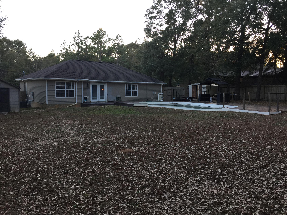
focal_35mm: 30
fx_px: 249
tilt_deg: -4.4
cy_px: 104
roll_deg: -1.2
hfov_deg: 60.0
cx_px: 144
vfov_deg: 46.8
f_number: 2.2
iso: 32
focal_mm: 4.15
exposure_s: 1/60
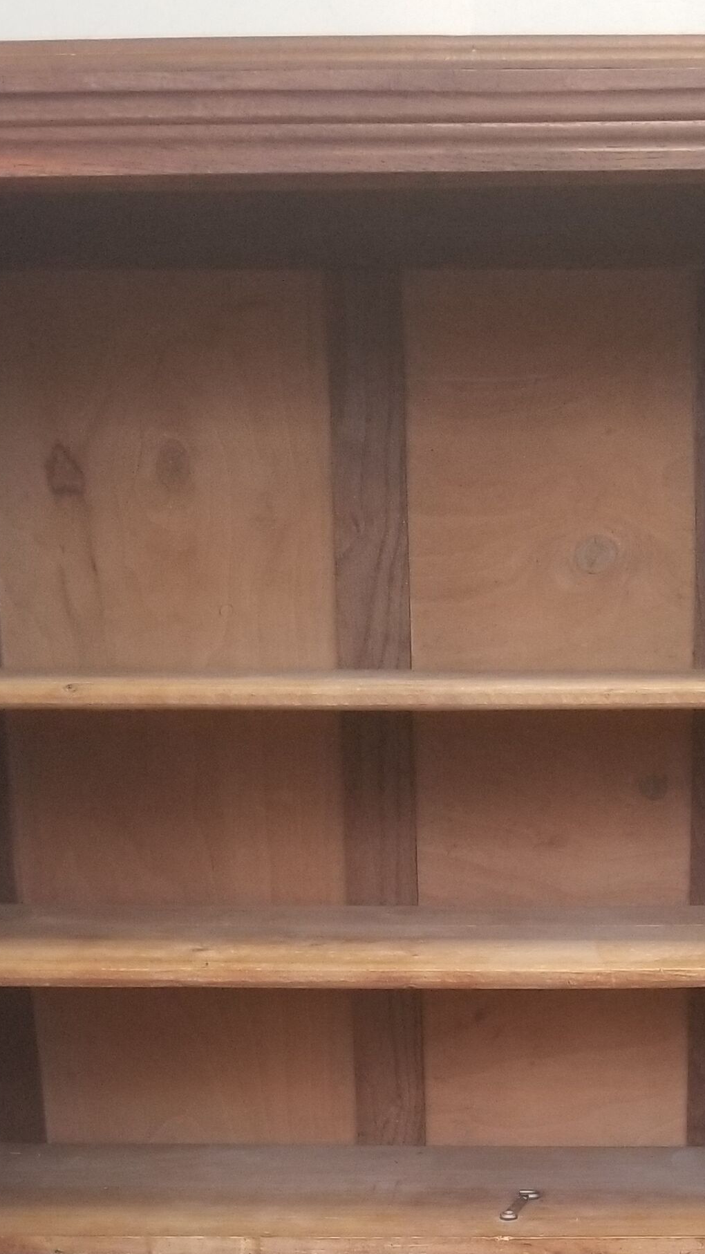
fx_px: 2093
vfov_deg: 30.8
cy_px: 1271
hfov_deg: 18.9
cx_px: 570
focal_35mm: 63
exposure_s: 1/33
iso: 160
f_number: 1.7
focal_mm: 4.25
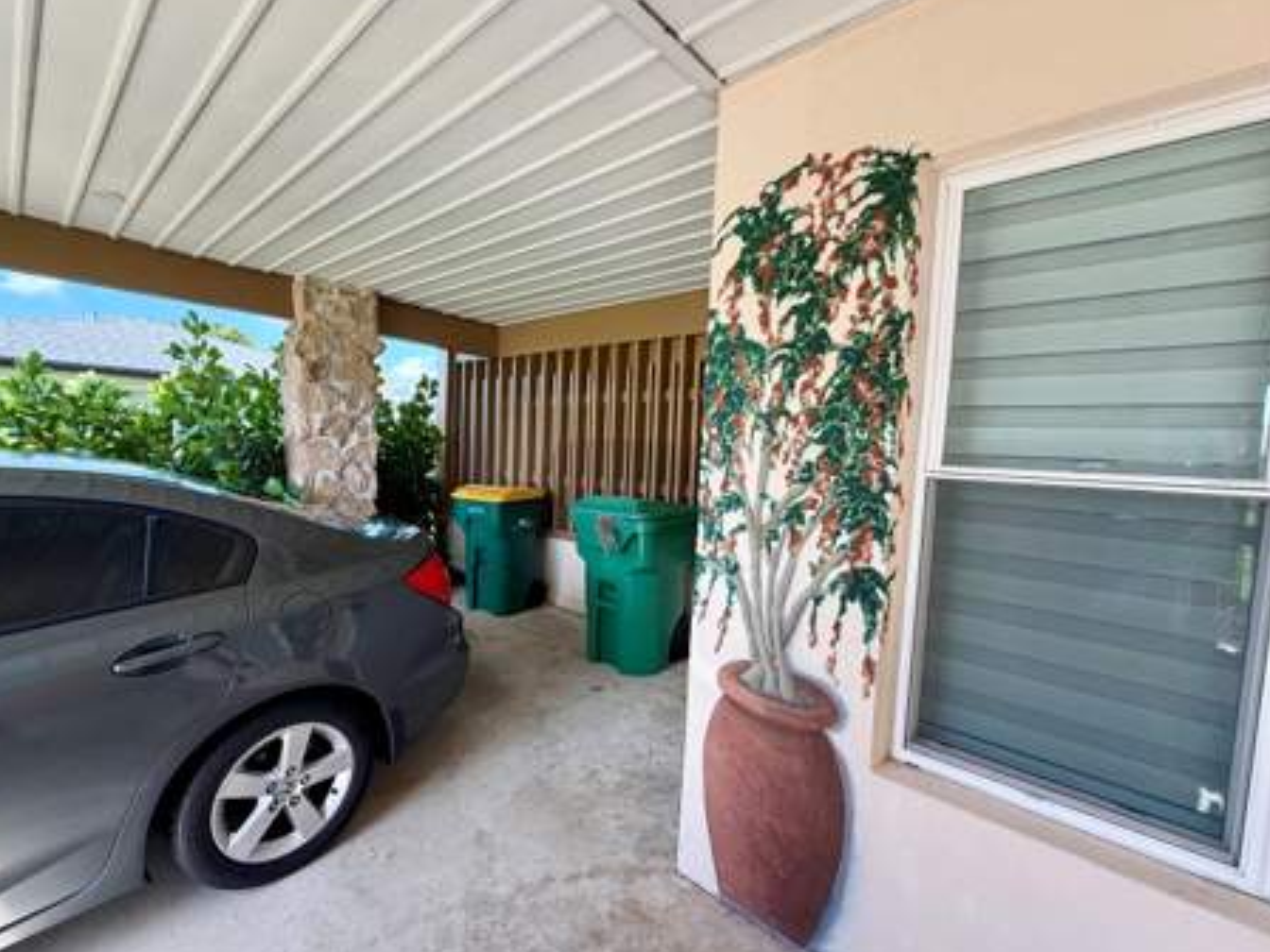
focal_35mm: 15
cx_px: 601
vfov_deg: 81.7
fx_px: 550
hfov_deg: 98.1
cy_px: 482
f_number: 2.2
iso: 64
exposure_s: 1/177
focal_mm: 2.22
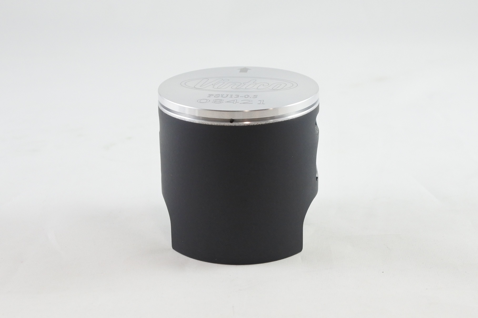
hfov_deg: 41.9
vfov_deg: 28.6
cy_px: 159
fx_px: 624
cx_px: 239
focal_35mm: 47
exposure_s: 1/125
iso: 640
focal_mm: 17.6
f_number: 4.5
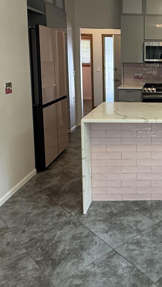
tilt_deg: -6.7
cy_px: 93
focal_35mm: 36
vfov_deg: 54.0
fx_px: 275
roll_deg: -1.2
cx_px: 180
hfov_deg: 29.5
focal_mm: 2.22
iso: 320
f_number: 2.2
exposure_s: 1/120
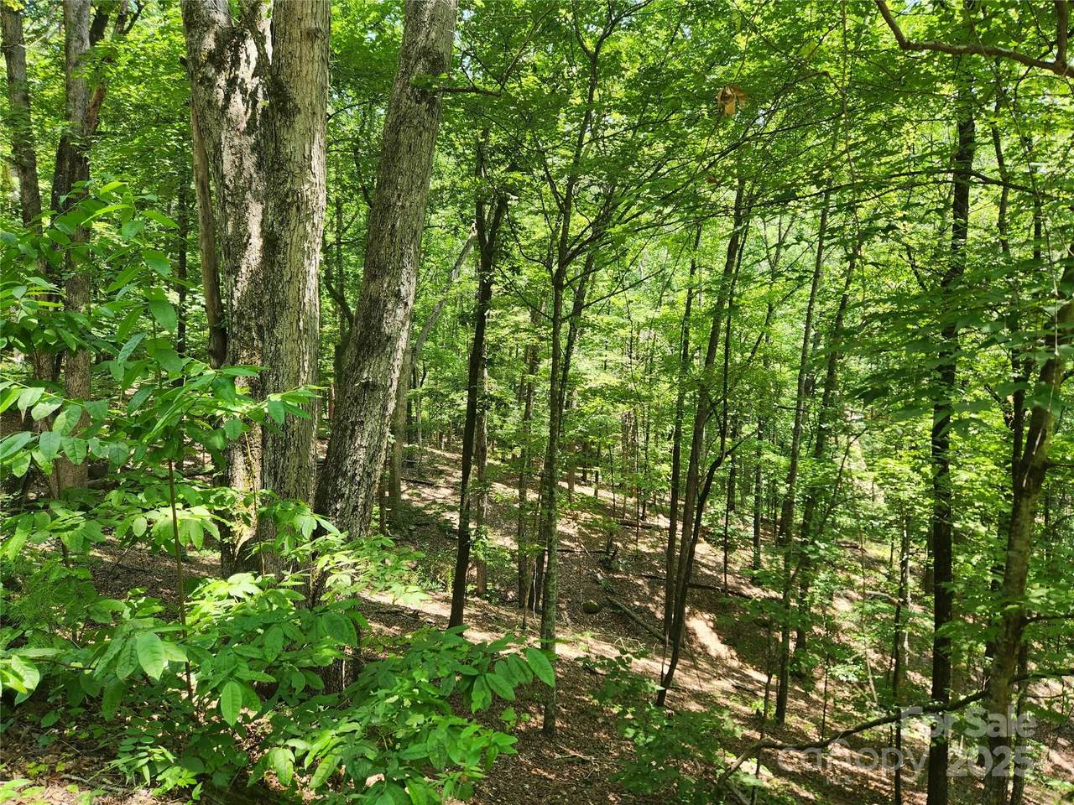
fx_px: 714
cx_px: 537
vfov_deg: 58.9
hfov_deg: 73.9
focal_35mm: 23
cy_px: 402
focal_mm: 5.4
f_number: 1.8
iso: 50
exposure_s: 1/180
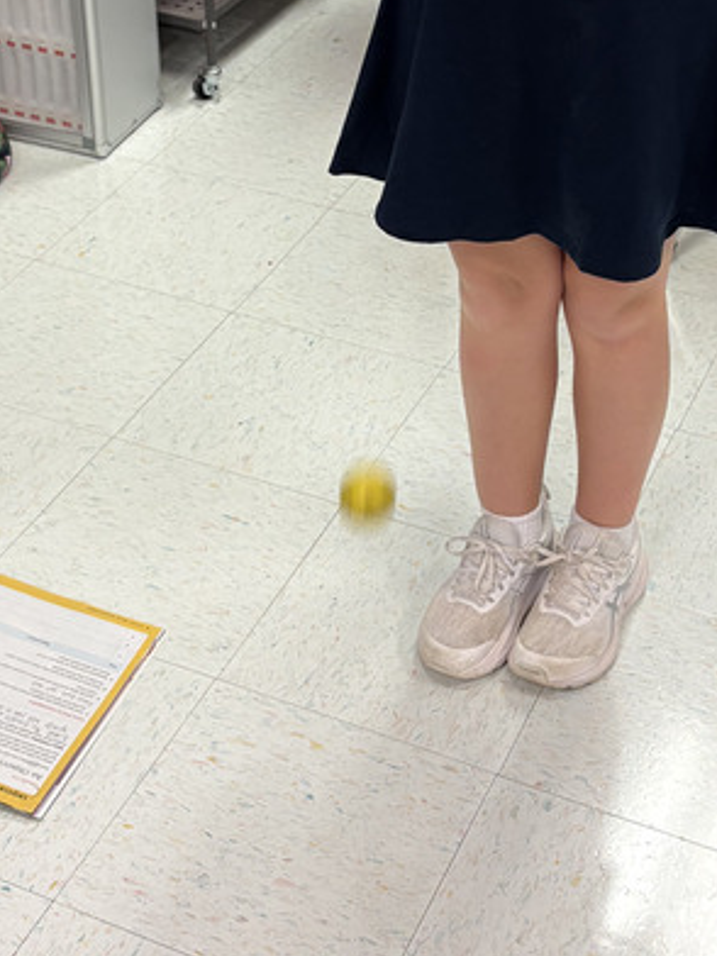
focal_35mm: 68
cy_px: 254
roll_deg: -1.2
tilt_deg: -31.2
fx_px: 1878
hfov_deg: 21.6
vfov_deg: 28.2
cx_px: 349
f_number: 1.6
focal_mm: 5.96
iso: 100
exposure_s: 1/120
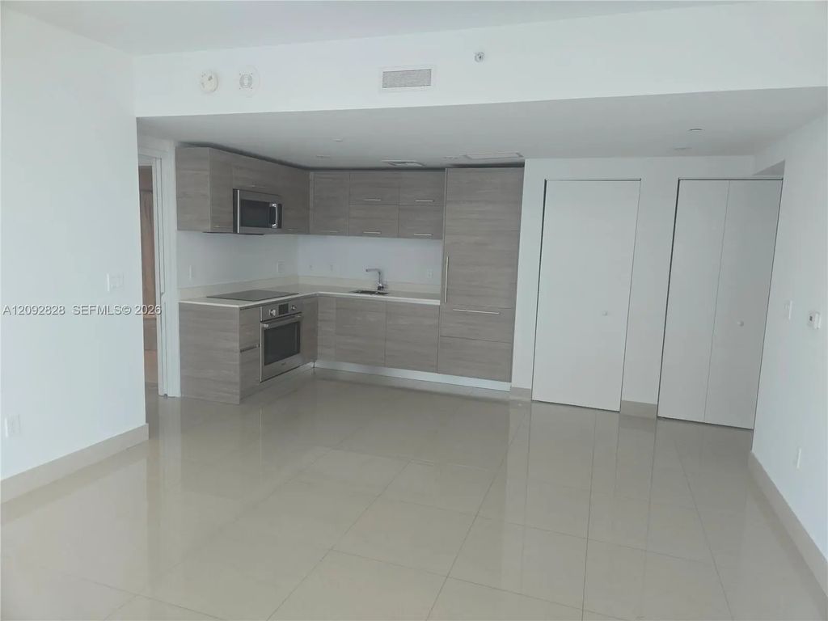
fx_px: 550
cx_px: 414
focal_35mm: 23
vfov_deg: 58.9
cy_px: 310
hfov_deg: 73.9
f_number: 1.8
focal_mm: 5.4
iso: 40
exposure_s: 1/60
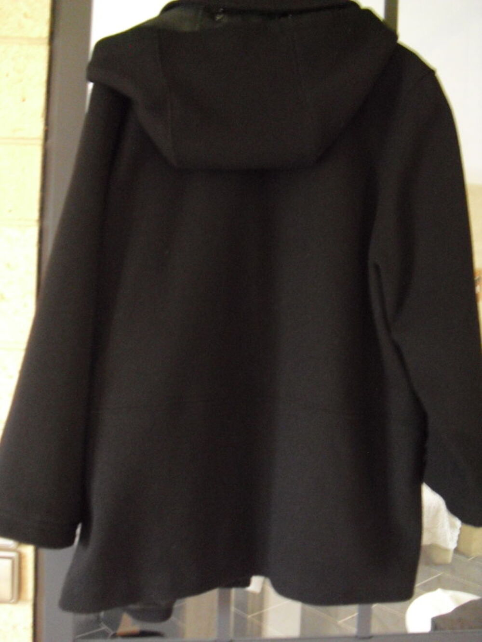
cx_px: 241
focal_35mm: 36
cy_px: 321
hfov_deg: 39.7
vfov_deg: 51.4
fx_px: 668
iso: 800
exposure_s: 1/8
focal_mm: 6.3
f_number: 3.1
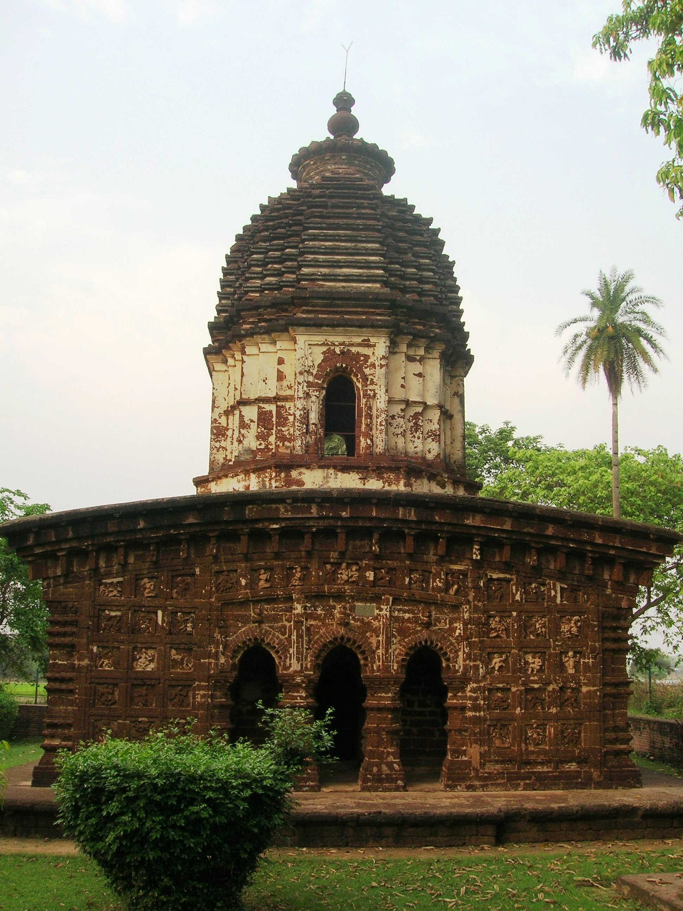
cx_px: 342
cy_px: 456
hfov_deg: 41.8
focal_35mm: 34
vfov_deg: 54.0
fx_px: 894
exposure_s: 1/76.6
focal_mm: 5.7
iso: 50
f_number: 4.9
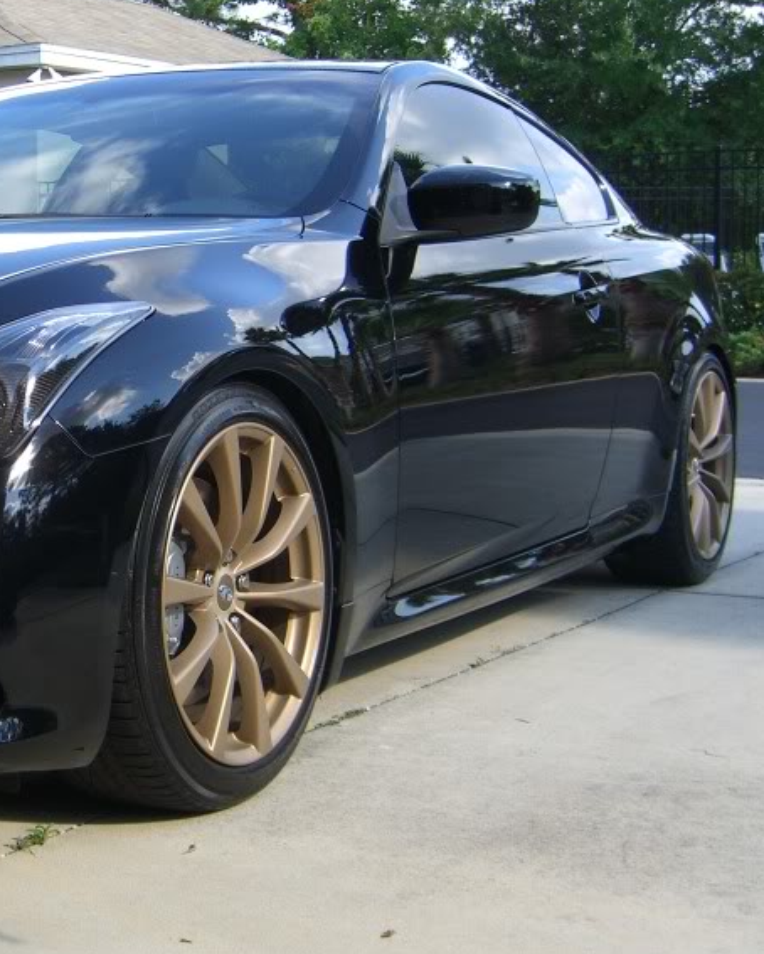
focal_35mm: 67
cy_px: 488
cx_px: 17
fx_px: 1893
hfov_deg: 22.1
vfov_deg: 28.3
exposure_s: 1/400
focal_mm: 7.9
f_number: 2.8
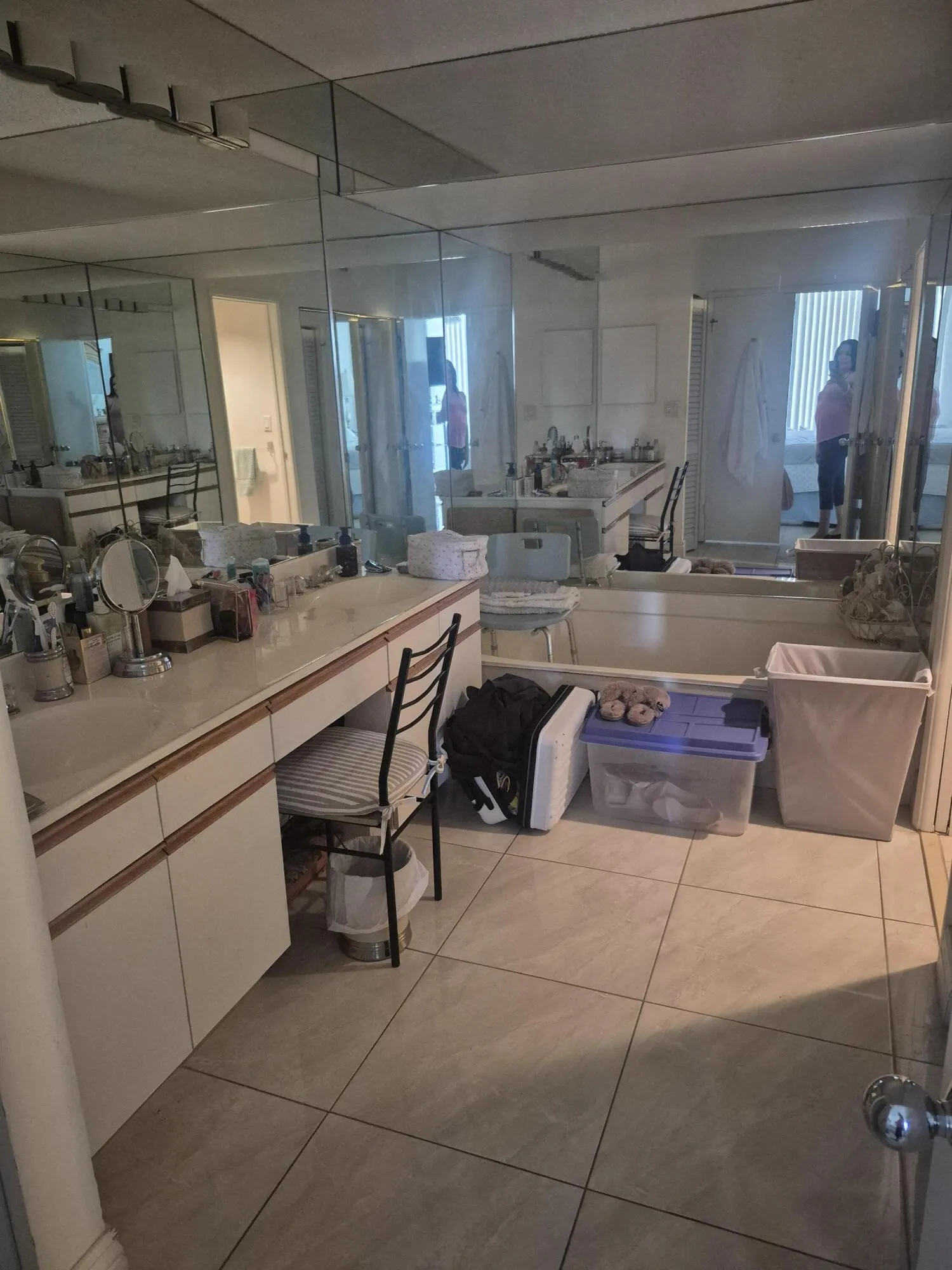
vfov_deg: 73.9
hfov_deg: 58.9
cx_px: 476
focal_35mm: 23
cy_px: 635
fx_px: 843
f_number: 1.8
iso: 1250
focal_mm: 5.4
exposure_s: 1/60
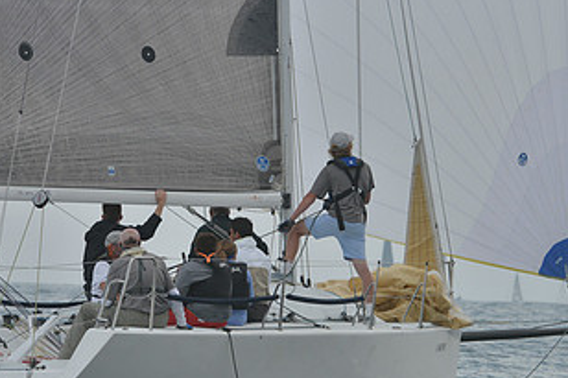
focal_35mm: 377
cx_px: 203
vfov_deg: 3.6
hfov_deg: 5.5
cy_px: 244
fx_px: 5945
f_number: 7.1
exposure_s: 1/800
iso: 280
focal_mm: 200
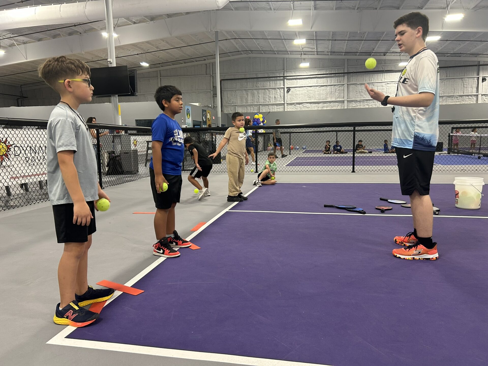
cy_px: 183
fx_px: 367
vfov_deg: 53.1
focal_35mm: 26
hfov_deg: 67.3
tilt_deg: -6.5
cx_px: 244
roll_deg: +0.9
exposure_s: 1/120
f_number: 1.5
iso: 125
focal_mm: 5.7
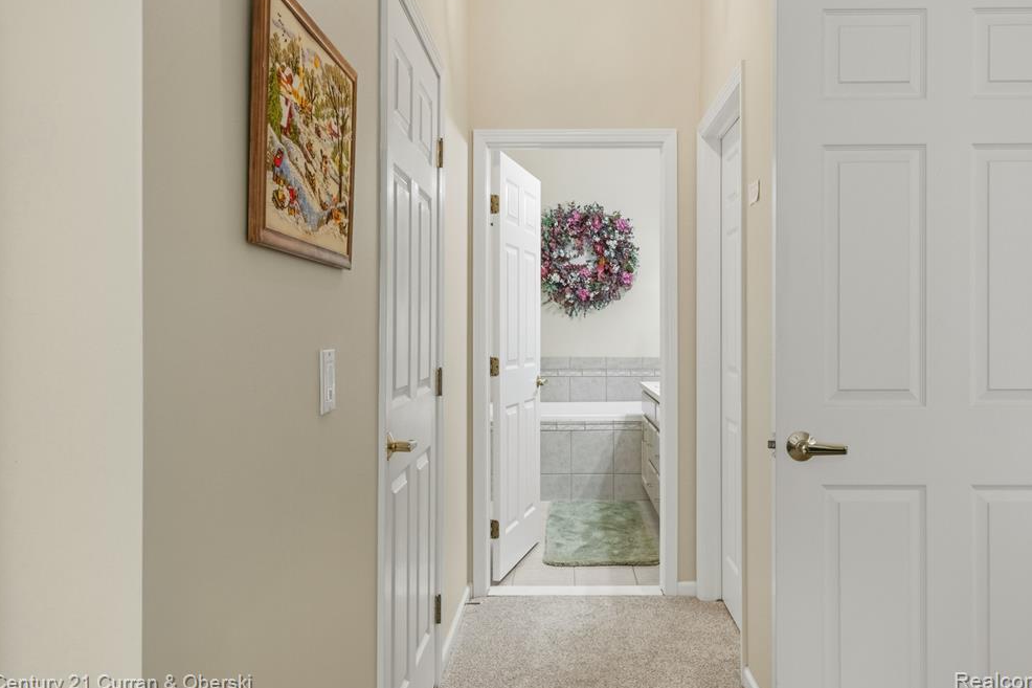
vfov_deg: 47.9
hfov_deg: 67.4
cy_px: 340
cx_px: 524
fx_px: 774
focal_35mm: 27
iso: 800
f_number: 8
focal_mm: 17.3
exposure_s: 1/4
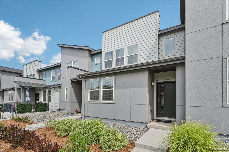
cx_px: 114
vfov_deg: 77.3
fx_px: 95
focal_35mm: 15
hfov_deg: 100.4
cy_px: 76
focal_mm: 10
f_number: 8
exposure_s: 1/1000
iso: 800
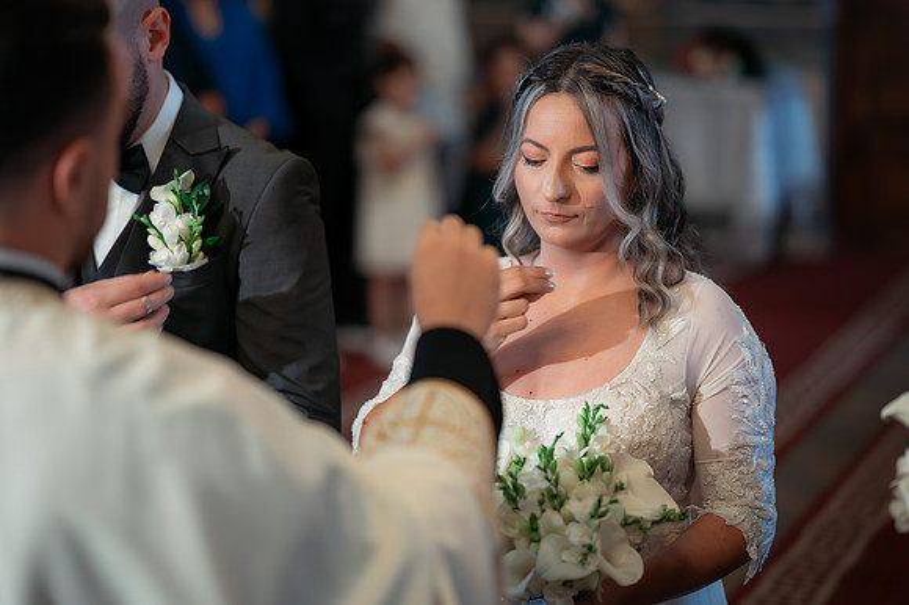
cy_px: 302
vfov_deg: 16.1
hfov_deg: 23.9
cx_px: 454
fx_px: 2145
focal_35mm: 85
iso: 1600
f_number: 1.8
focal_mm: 85
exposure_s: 1/200
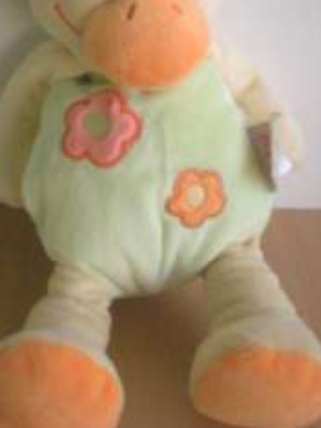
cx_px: 153
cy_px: 149
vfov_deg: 30.6
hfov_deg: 23.3
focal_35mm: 63
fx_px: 780
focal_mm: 6.3
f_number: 3.1
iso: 800
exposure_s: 1/7.1
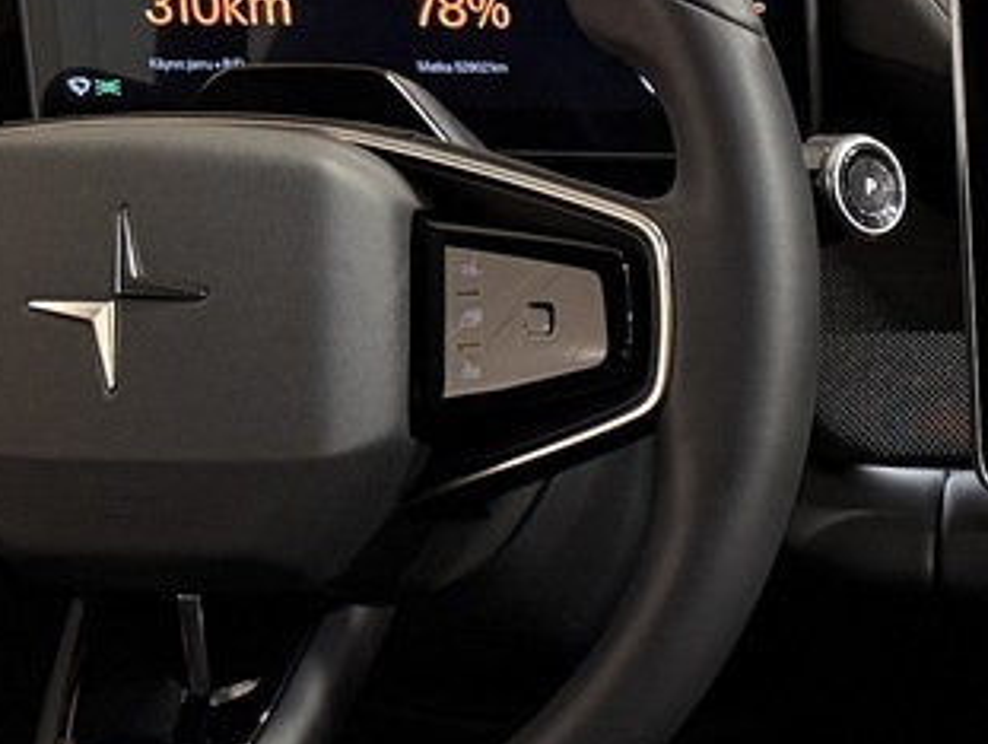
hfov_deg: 16.0
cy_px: 766
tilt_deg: -27.7
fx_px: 3172
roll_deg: -0.1
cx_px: 1553
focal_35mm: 111
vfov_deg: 13.2
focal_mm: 6.76
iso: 200
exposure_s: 1/49
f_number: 1.78
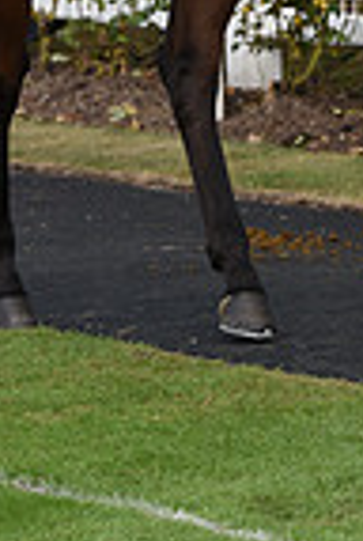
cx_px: 408
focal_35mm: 424
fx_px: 6382
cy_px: -288
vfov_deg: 4.8
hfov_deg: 3.3
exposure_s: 1/800
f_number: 7.1
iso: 500
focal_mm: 135
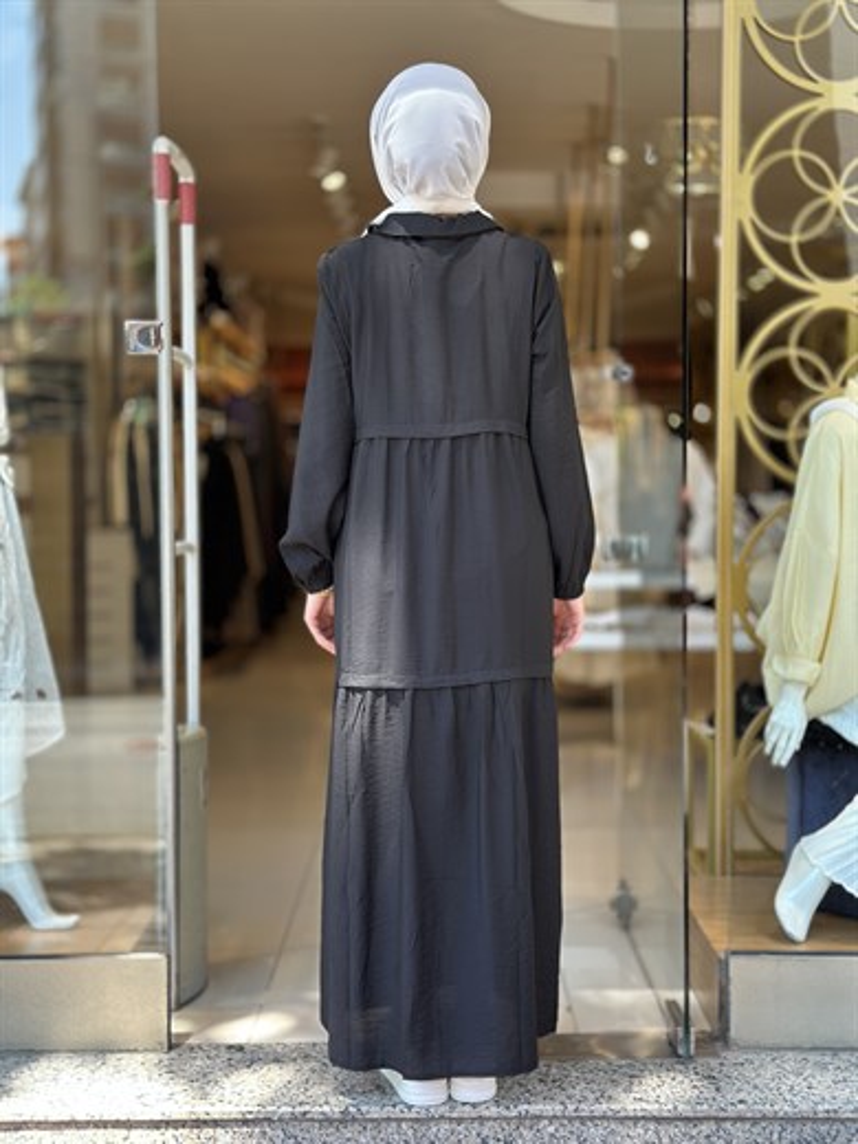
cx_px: 429
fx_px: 1586
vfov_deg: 39.7
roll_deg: -0.5
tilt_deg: -2.1
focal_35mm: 48
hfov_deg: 30.3
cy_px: 572
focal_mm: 6.86
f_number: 1.78
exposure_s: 1/245
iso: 80
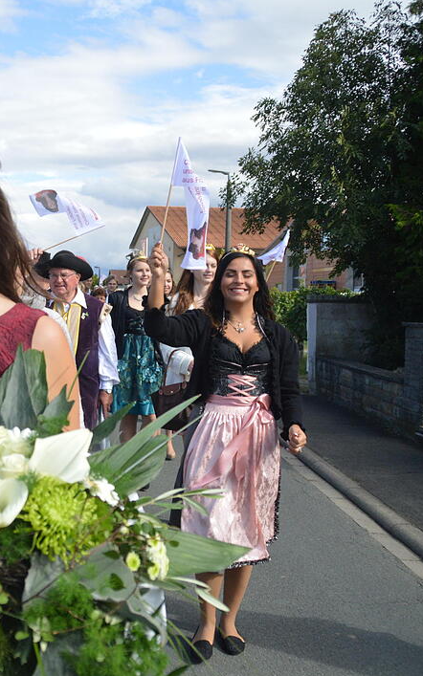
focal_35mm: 42
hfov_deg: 28.8
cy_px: 342
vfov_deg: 47.2
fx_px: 775
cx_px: 10
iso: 800
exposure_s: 1/4000
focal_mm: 18
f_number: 4.5
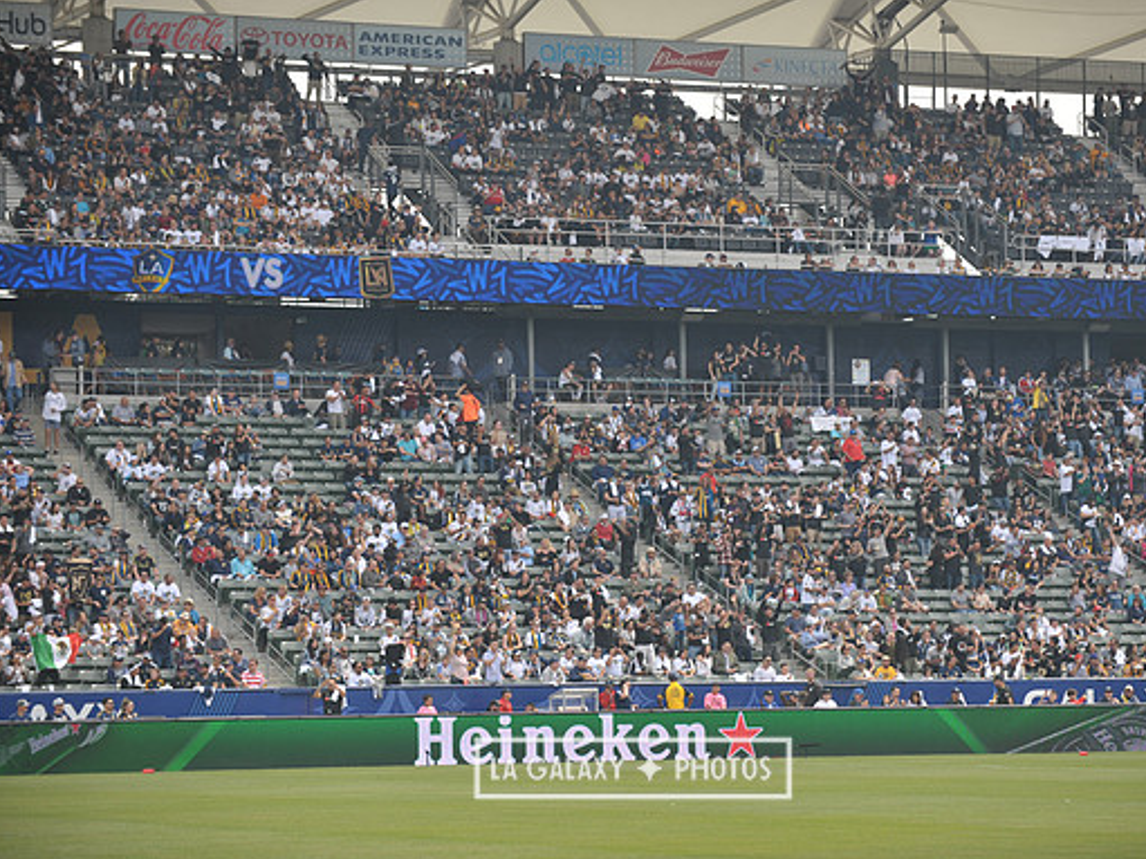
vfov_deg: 11.3
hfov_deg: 15.1
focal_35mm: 131
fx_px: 4336
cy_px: 431
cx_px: 632
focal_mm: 120
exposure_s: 1/2500
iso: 320
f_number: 3.5
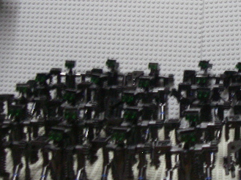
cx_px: 196
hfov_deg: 25.8
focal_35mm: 74
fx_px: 515
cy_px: 73
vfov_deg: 19.8
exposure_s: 1/4
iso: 320
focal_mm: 6.3
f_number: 3.3
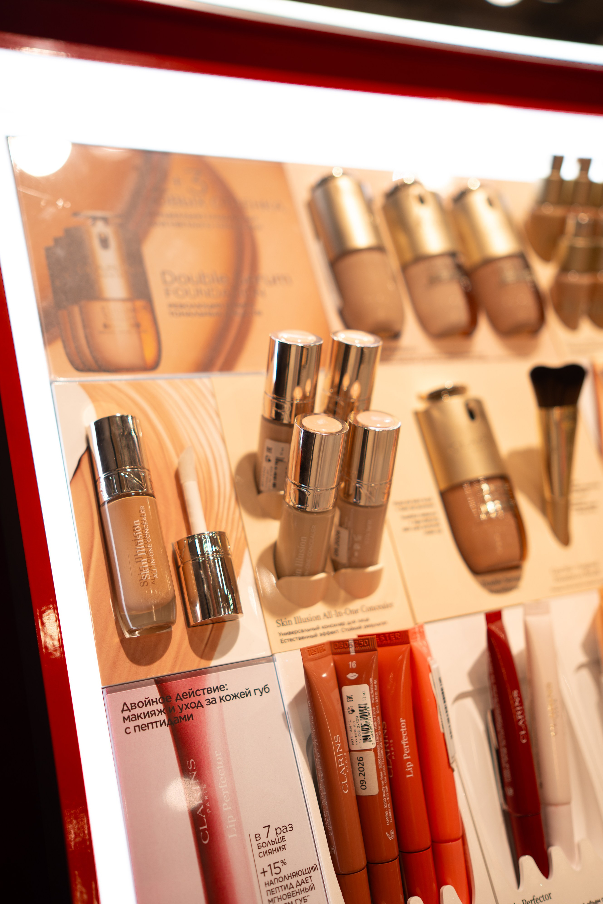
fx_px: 904
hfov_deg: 36.9
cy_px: 456
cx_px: 303
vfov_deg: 53.1
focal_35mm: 36
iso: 100
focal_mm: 35
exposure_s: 1/160
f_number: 2
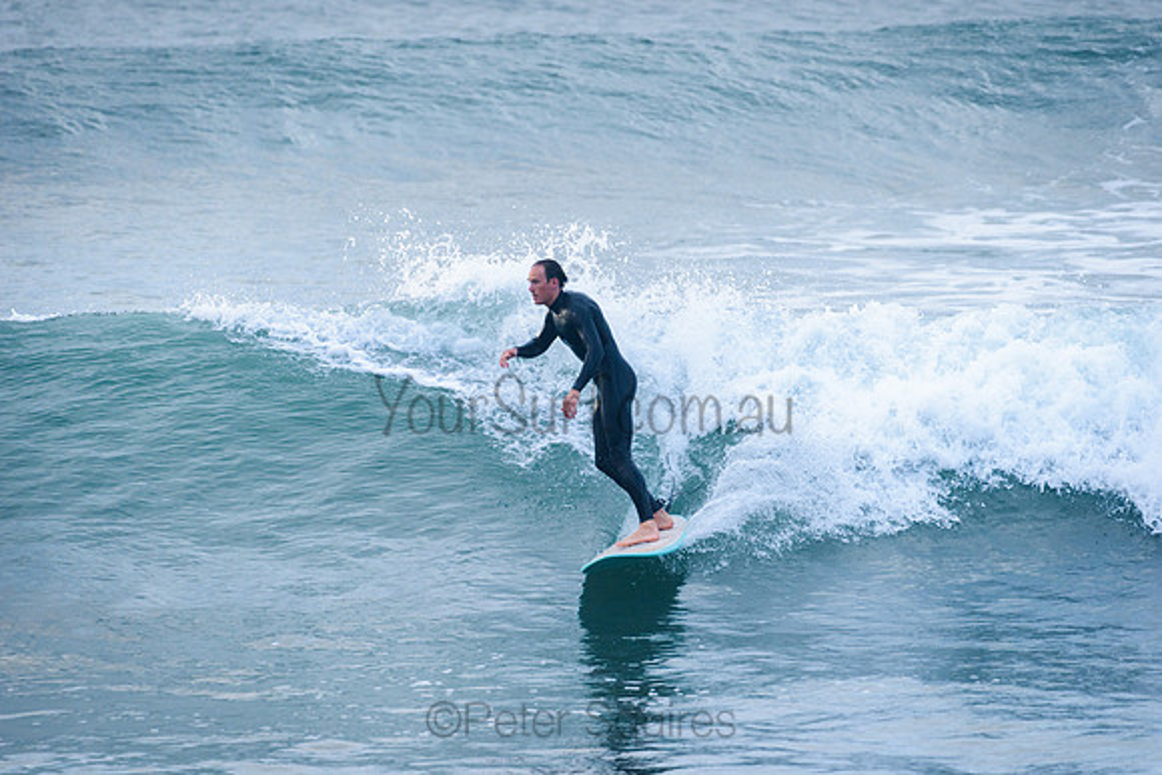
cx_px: 581
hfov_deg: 4.1
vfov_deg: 2.7
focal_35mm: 503
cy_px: 388
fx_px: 16233
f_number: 5.6
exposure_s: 1/1000
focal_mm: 500
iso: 560
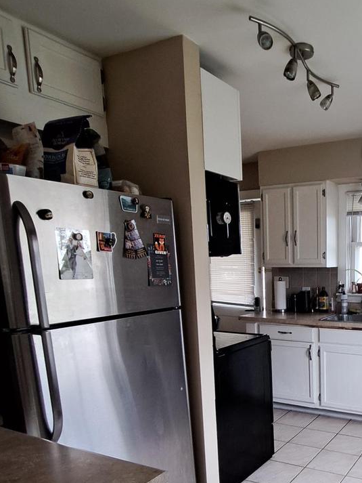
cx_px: 320
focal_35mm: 28
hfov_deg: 45.5
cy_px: 344
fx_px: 390
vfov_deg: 60.9
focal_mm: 1.74
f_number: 2.2
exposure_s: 1/50
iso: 125
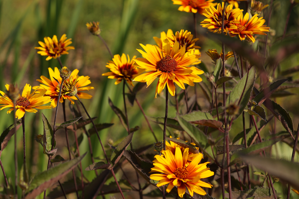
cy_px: 100
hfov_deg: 13.7
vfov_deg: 9.1
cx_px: 150
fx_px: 1246
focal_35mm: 150
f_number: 5.6
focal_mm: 100
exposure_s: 1/320
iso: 100
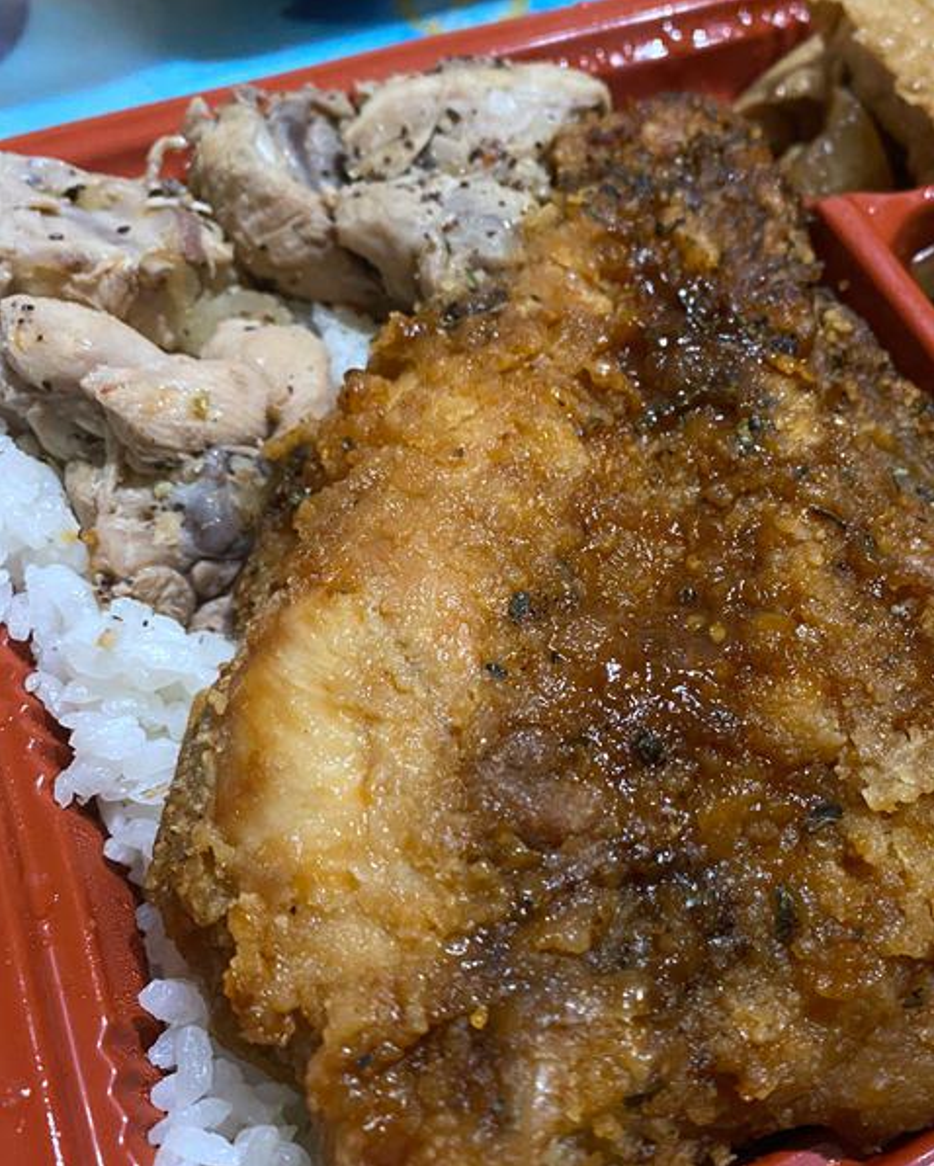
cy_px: 584
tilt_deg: -61.1
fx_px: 1174
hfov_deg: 42.2
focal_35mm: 34
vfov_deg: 52.8
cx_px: 686
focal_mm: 4.25
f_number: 1.8
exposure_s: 1/30
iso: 640
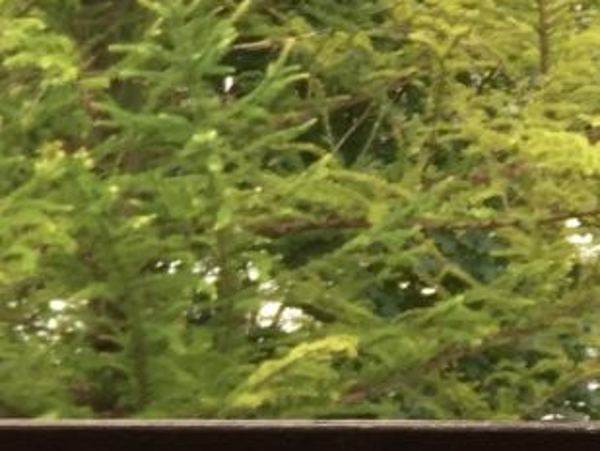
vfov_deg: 7.7
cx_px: -901
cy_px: 461
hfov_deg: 9.1
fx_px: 3329
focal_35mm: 192
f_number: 2.2
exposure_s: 1/50
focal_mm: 4.15
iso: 25
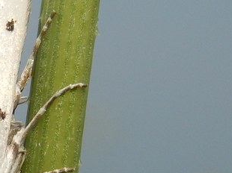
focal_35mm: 142
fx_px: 951
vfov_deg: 10.4
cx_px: 2
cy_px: 116
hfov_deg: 13.7
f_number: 7.6
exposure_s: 1/400
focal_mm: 9.7
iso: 125
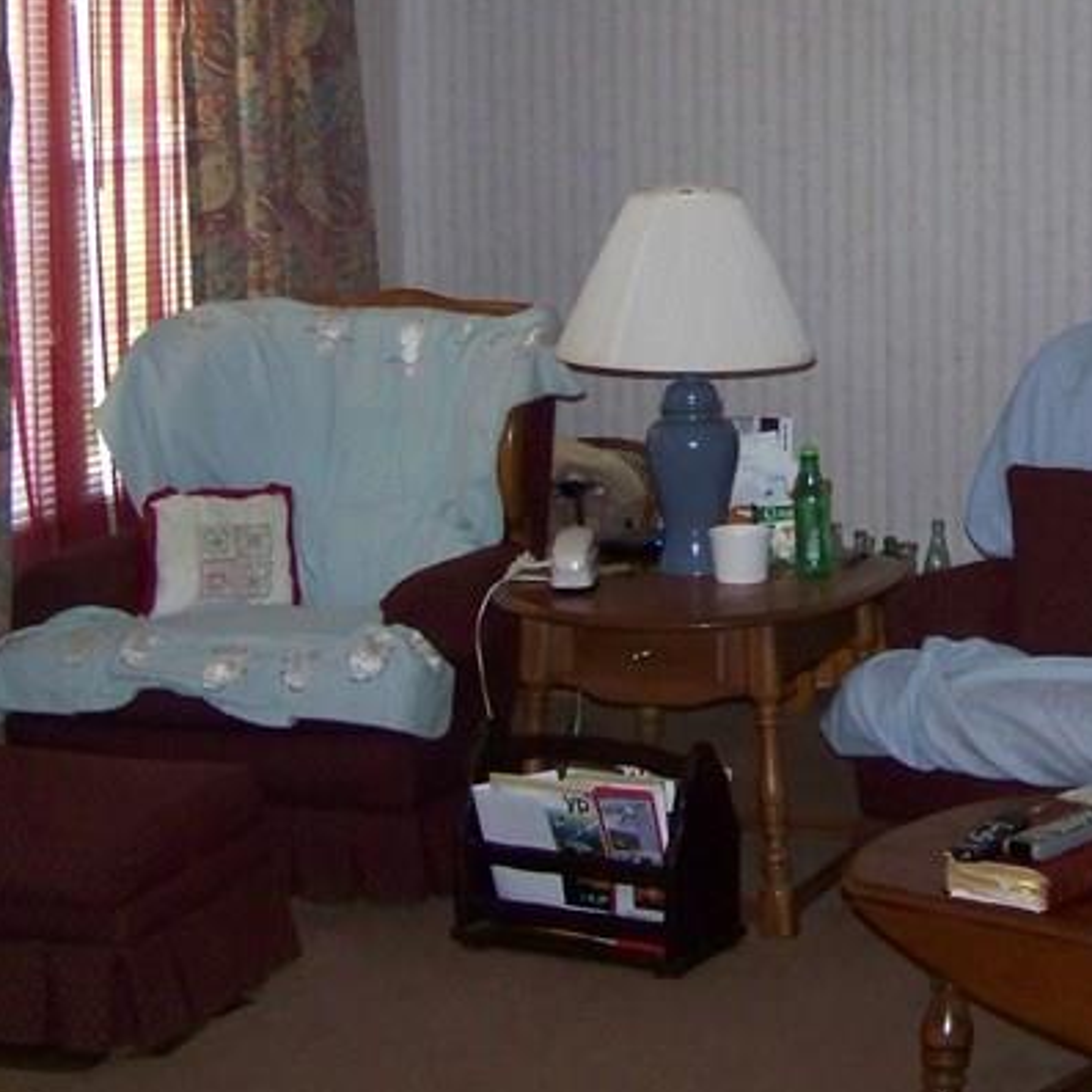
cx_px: 996
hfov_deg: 20.7
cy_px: 319
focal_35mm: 82
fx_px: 2927
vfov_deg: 21.0
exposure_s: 1/30
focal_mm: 5.85
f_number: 2.8
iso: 200
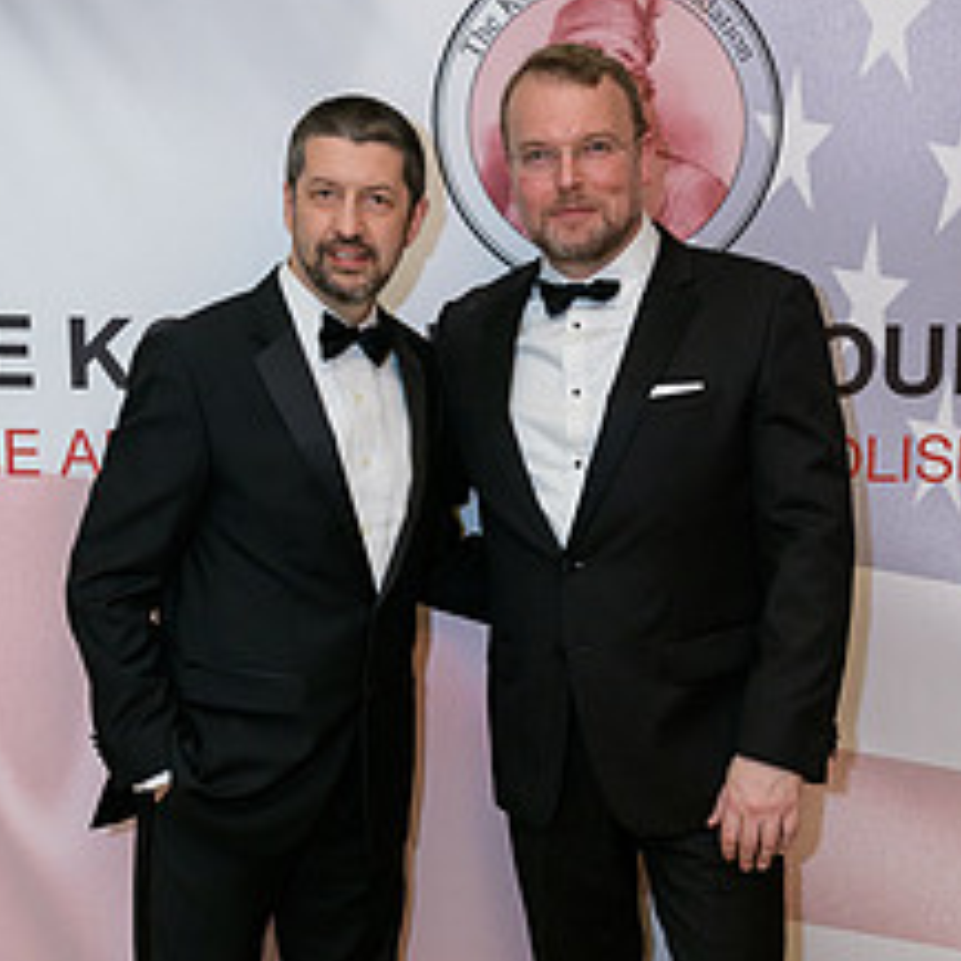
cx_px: 558
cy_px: 647
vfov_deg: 25.6
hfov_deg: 25.7
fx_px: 2104
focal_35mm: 67
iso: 1600
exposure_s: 1/125
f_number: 3.2
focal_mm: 38
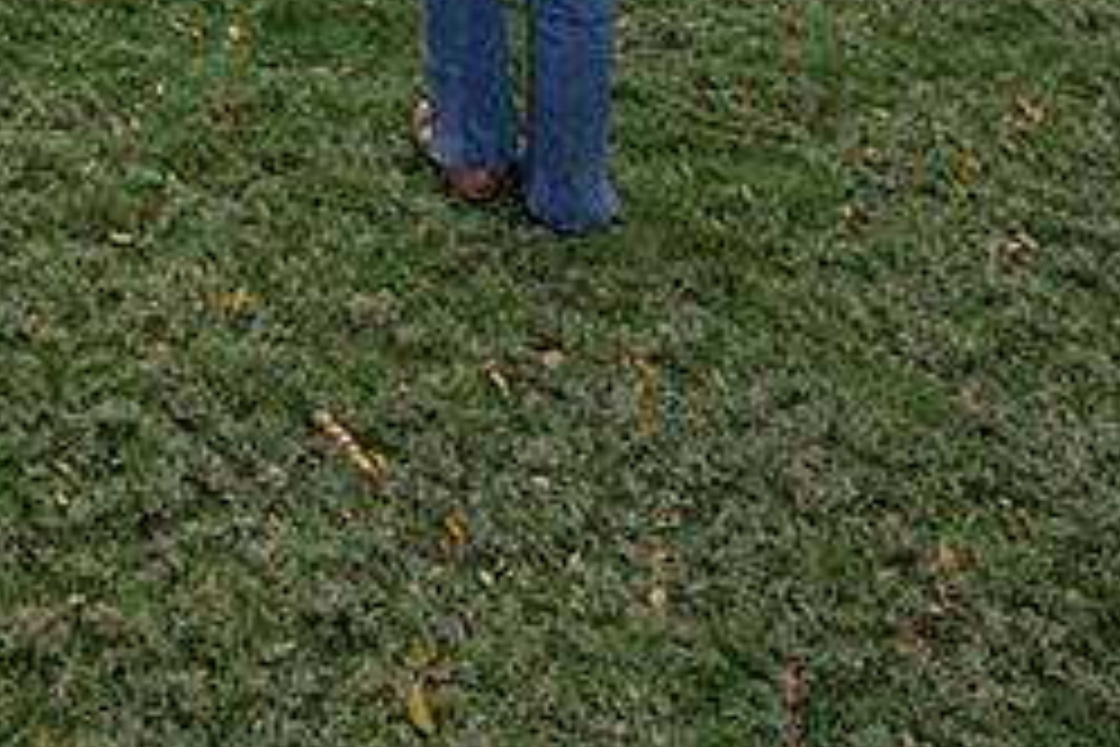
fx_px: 1680
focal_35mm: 54
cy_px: -644
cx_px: -166
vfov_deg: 18.7
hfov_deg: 31.8
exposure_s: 1/500
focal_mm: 14
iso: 1800
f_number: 8
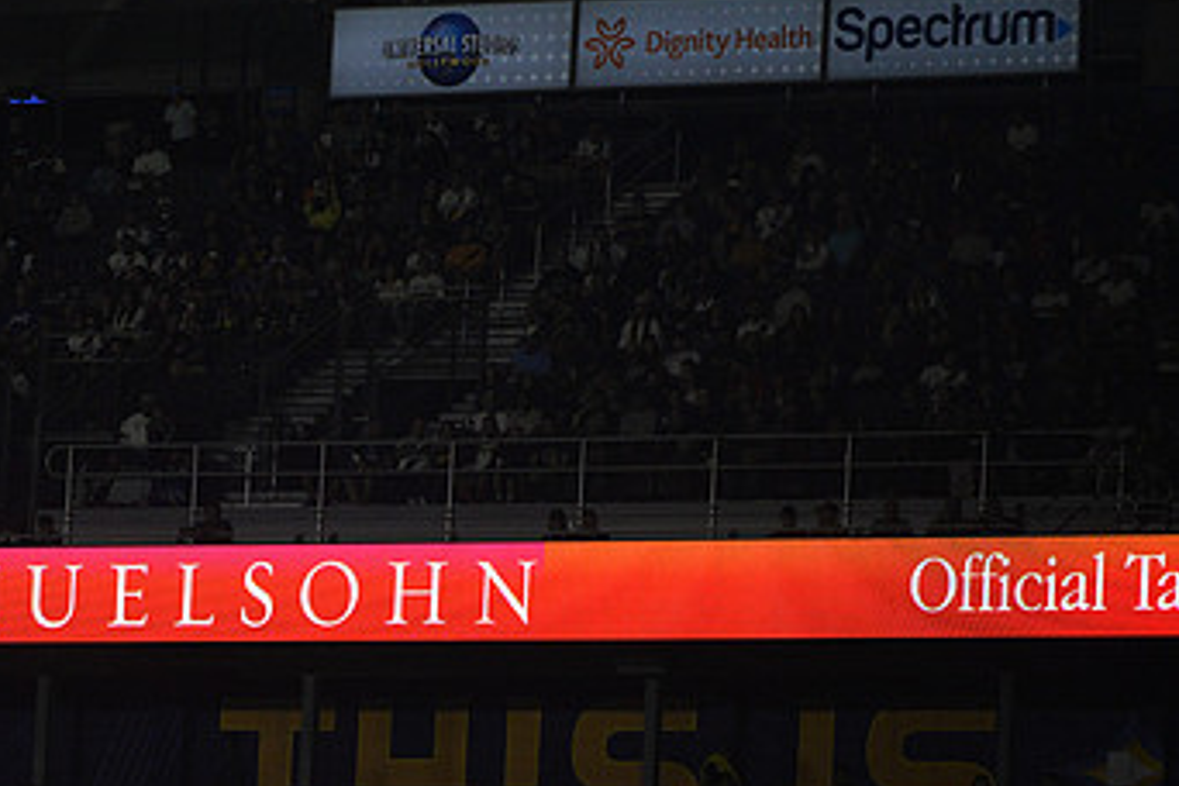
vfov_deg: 4.1
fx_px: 11101
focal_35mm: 339
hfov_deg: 6.1
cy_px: 560
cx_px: 183
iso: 1600
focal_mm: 200
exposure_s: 1/3200
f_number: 2.8
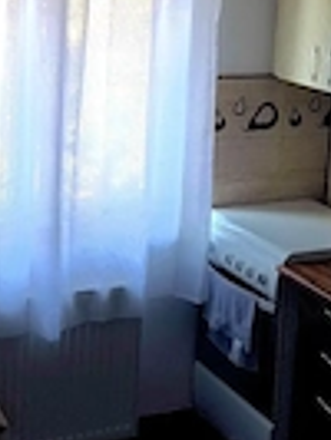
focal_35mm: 69
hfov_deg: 20.8
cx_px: 26
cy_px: 60
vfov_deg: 27.3
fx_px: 878
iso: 125
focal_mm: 5.54
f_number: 1.8
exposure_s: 1/100
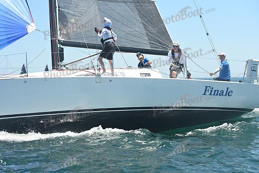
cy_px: 86
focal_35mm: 80
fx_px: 576
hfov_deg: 25.4
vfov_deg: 17.1
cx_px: 130
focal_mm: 80
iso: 320
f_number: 6.3
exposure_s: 1/1000
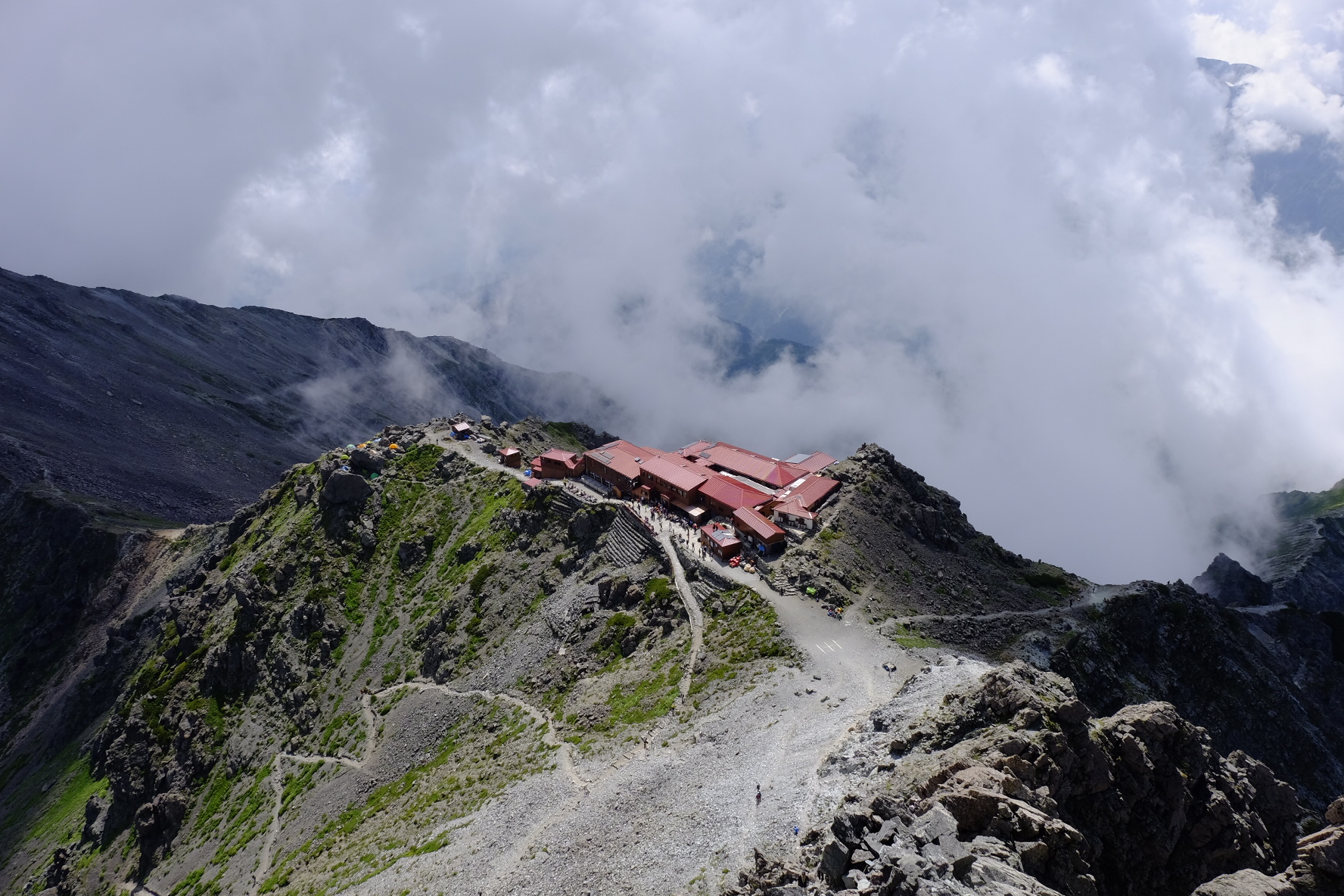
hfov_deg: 65.5
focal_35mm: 28
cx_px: 672
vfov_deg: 46.4
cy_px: 448
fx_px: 1045
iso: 400
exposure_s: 1/450
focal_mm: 18.5
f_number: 10
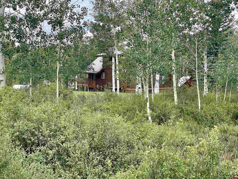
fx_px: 358
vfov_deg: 28.0
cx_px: 119
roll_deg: -0.6
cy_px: 90
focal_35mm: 52
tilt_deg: -3.4
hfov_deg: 36.8
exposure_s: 1/353
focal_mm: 6
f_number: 2
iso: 25
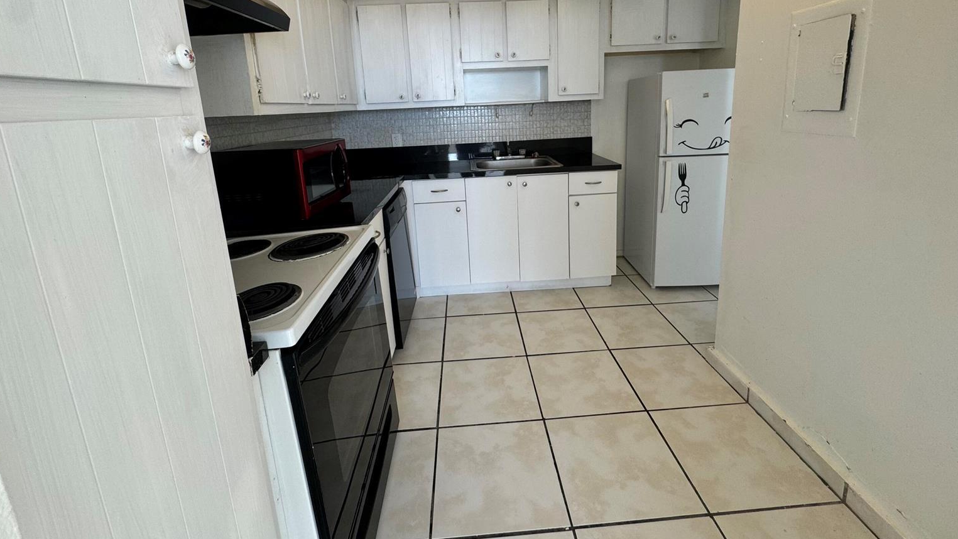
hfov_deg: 99.4
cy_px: 185
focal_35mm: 16
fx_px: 406
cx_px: 484
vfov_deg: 65.5
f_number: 2.2
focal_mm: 2.22
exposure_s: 1/120
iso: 100
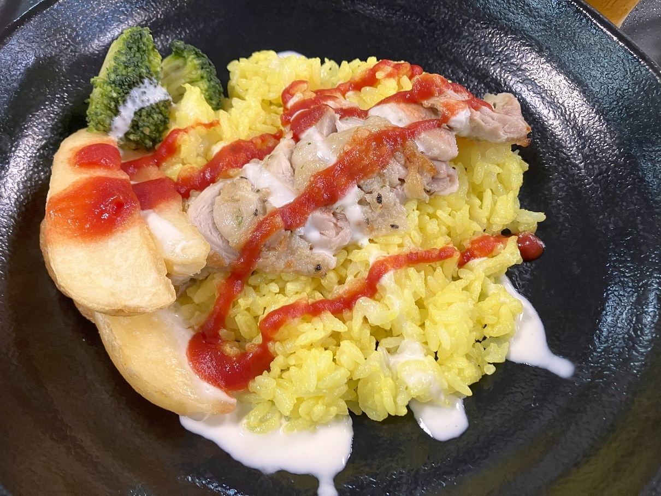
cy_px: 248
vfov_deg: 49.8
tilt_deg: -59.5
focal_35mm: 28
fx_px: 535
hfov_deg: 63.4
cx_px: 330
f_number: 1.8
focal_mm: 3.99
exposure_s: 1/60
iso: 100
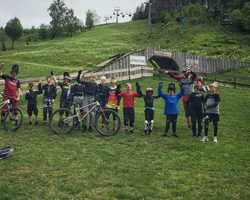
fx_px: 274
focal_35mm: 37
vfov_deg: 40.1
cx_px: 100
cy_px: 92
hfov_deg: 48.8
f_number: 2.2
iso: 25
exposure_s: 1/1282
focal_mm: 4.15
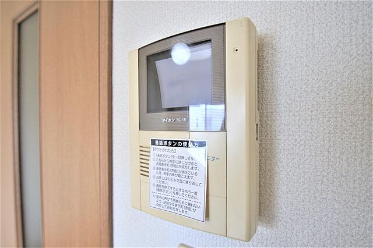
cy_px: 124
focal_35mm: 18
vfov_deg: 67.3
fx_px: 186
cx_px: 186
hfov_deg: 90.0
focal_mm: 12
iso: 125
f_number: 4
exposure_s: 1/30
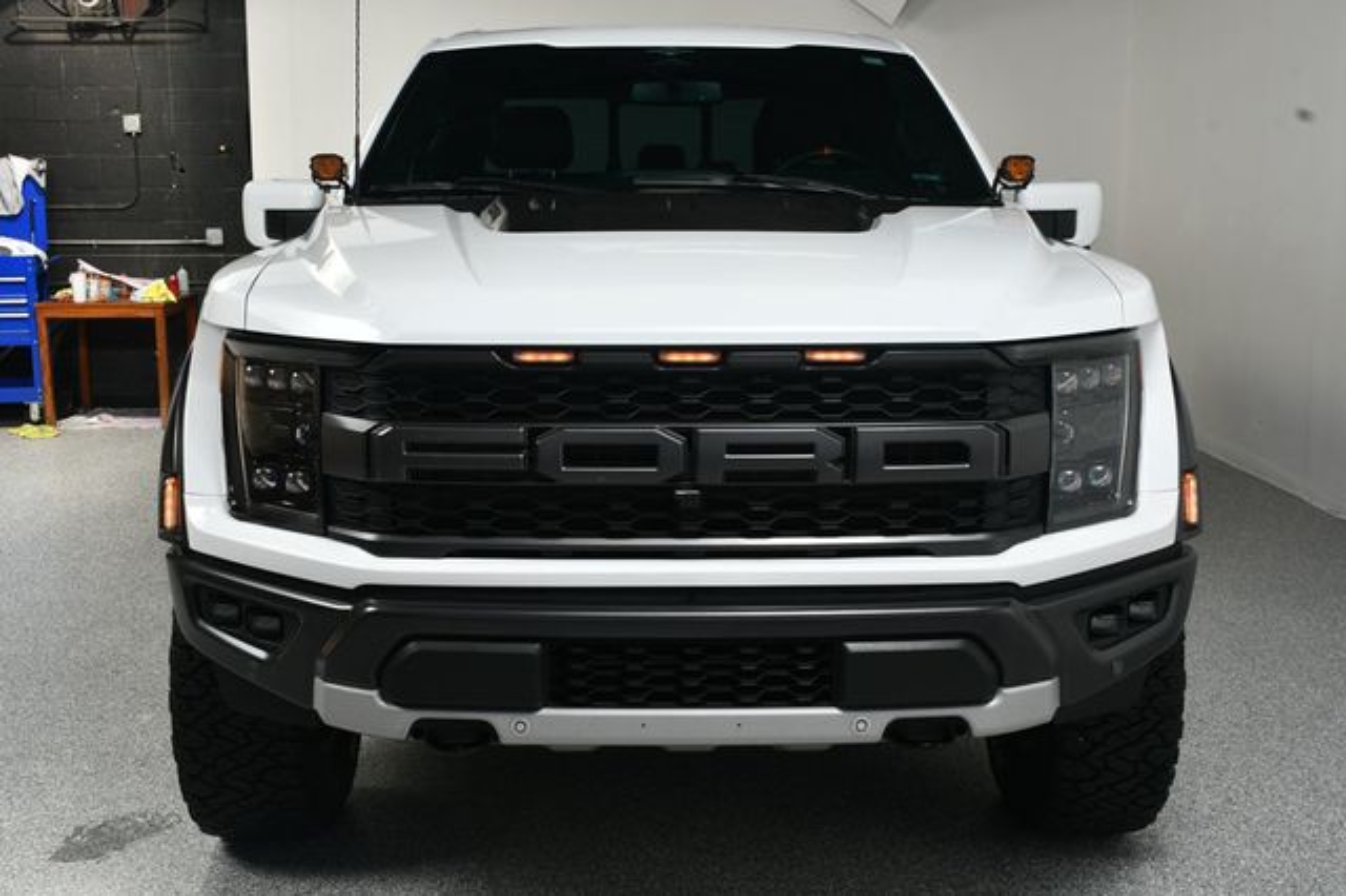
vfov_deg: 33.4
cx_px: 673
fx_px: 1495
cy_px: 448
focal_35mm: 40
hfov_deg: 48.5
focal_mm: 27
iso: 100
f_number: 13
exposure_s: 1/160
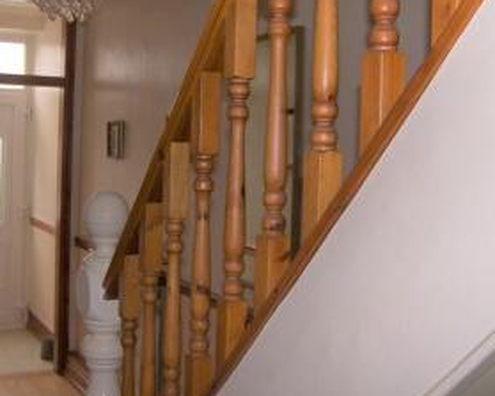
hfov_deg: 35.3
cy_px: 154
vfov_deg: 28.5
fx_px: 776
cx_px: 203
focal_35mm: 53
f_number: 2.8
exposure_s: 1/30
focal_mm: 5.5
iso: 100
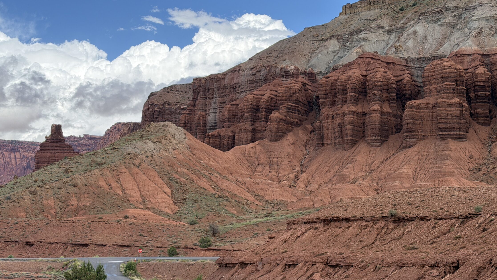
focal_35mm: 60
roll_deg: +0.3
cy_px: 181
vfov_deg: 20.0
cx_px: 235
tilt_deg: +1.3
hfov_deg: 34.9
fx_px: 791
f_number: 1.78
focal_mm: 6.76
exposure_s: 1/2273
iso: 100
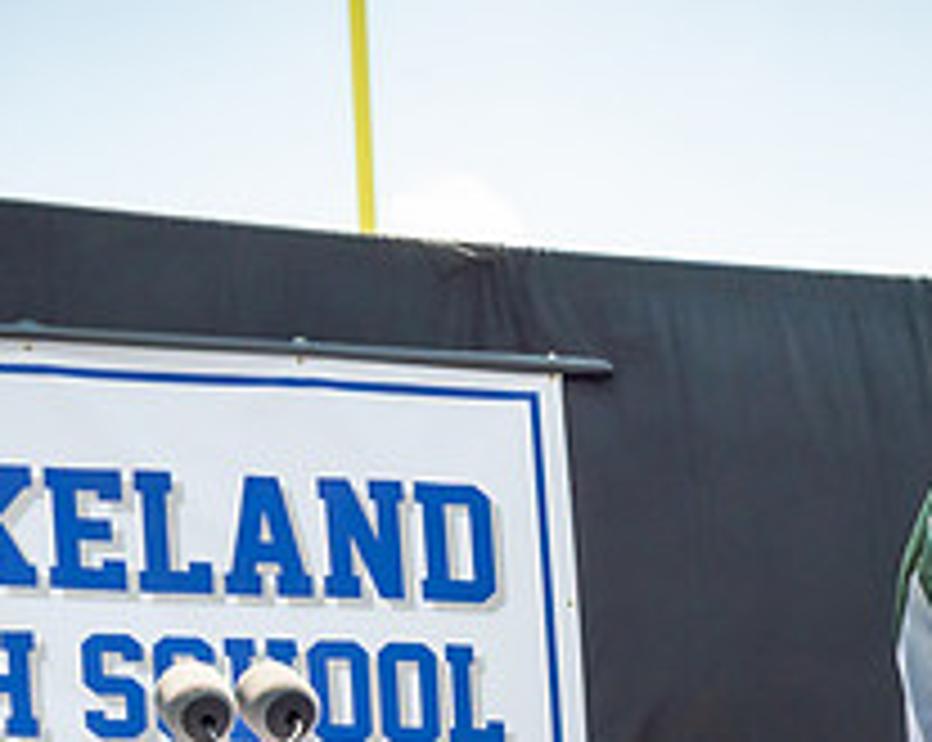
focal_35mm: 113
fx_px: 3113
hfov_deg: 16.6
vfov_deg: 13.3
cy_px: 873
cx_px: 976
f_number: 7.1
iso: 200
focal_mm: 22
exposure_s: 1/800
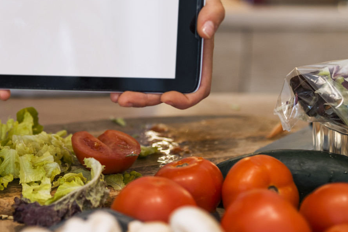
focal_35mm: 79
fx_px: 764
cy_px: 24
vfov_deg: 17.0
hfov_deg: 25.3
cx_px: 78
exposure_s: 1/100
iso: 125
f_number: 1.8
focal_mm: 35
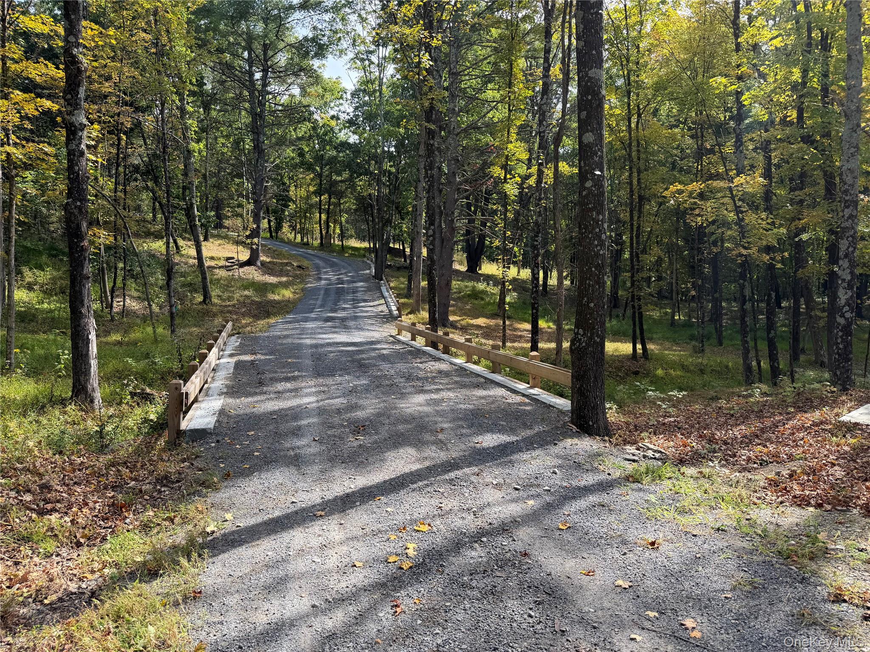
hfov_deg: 71.6
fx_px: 603
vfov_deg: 56.8
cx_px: 435
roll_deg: +1.0
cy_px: 326
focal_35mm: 24
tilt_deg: -4.0
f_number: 1.78
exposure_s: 1/742
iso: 80
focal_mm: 6.76
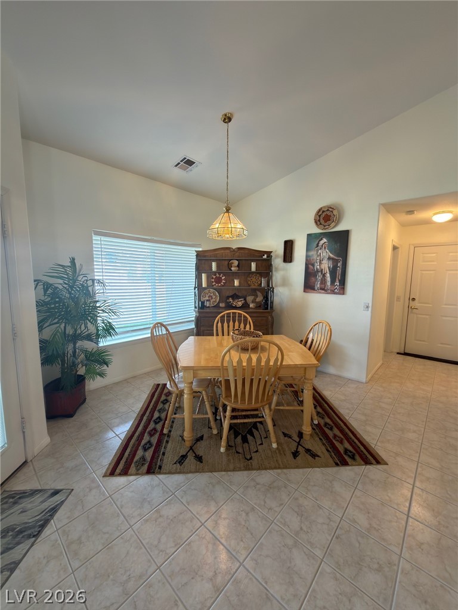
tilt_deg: -7.2
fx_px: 247
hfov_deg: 85.7
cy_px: 305
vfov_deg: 102.1
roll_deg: -0.8
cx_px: 229
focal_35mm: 14
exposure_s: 1/40
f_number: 2.2
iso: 64
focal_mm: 2.22
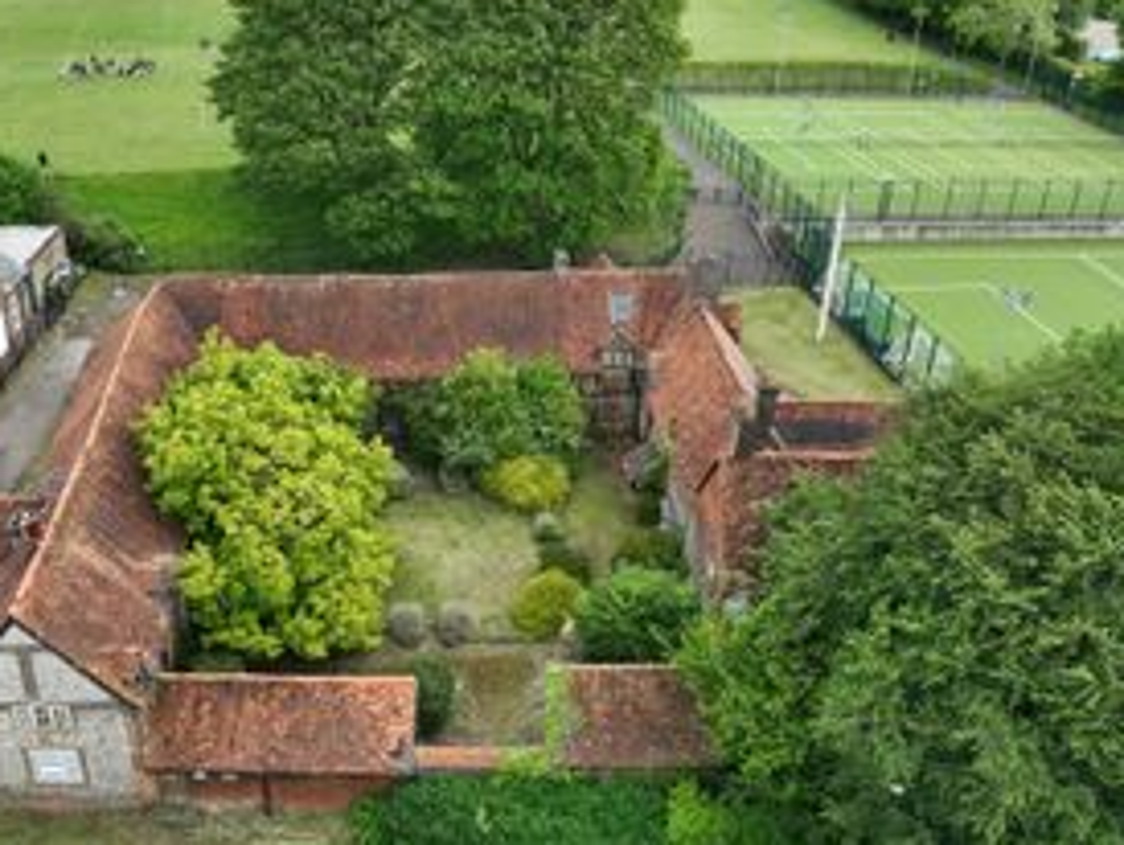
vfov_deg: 40.7
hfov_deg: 51.7
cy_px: 480
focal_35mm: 35
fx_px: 1137
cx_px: 382
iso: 110
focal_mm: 12.29
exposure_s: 1/640
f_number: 2.8
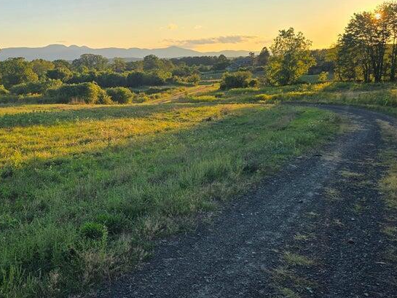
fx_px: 413
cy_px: 148
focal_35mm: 36
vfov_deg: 39.7
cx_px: 105
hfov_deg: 49.5
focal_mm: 6.3
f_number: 1.7
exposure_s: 1/419
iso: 12
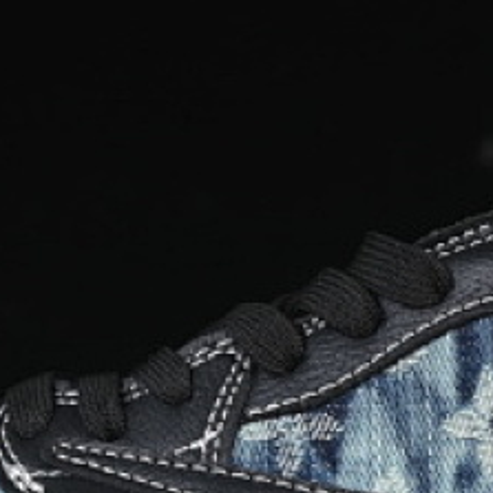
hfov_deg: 5.7
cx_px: 387
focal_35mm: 308
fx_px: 4963
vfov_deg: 5.7
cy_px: 298
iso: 160
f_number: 6.3
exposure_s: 1/60
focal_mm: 50
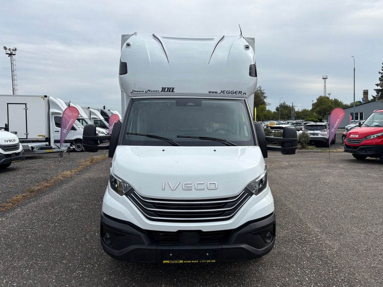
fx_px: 299
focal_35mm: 27
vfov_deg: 51.4
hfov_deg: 65.3
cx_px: 198
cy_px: 141
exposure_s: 1/4329
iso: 50
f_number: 1.6
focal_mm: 5.96
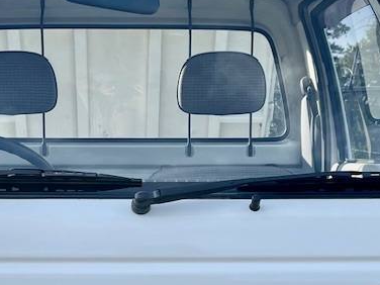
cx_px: 144
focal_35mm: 85
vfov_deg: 17.1
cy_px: 263
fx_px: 933
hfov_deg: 23.0
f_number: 1.6
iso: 32
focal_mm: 5.1
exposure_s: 1/1294
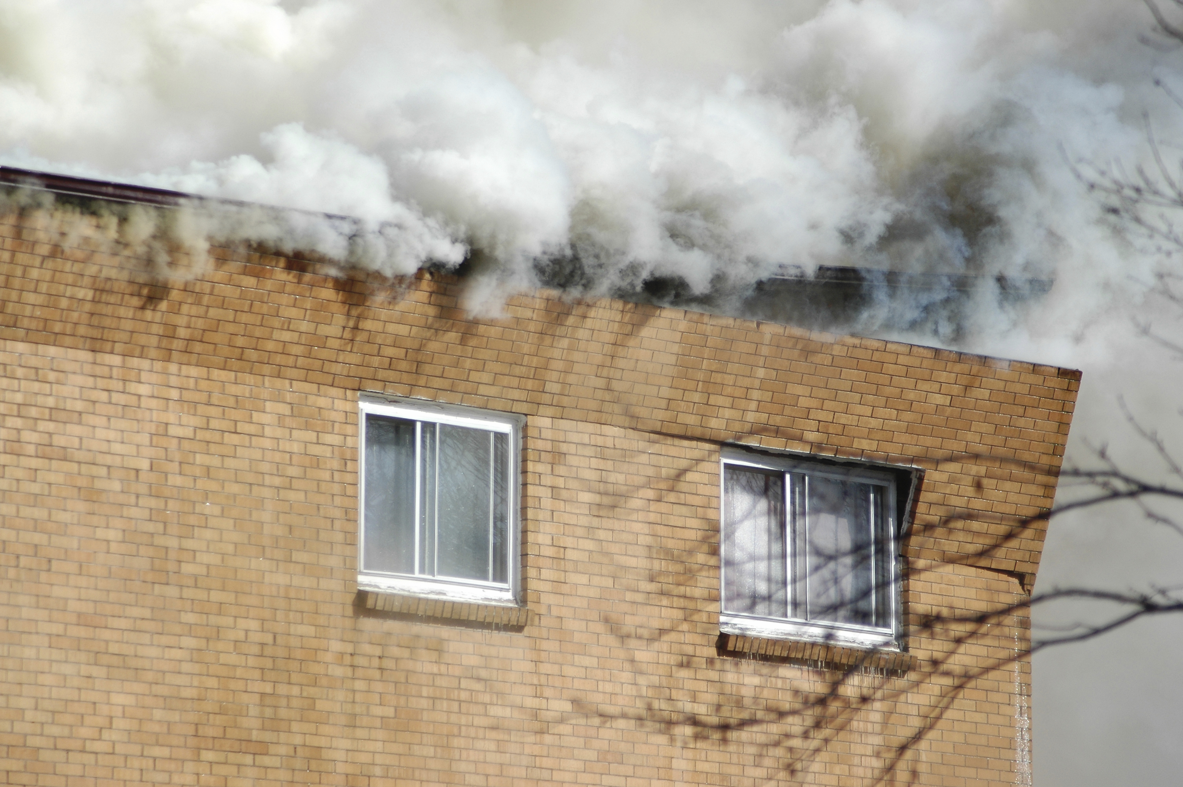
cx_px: 592
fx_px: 7633
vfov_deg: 5.9
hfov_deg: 8.9
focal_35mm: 232
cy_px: 394
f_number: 4.5
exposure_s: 1/2000
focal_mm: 155
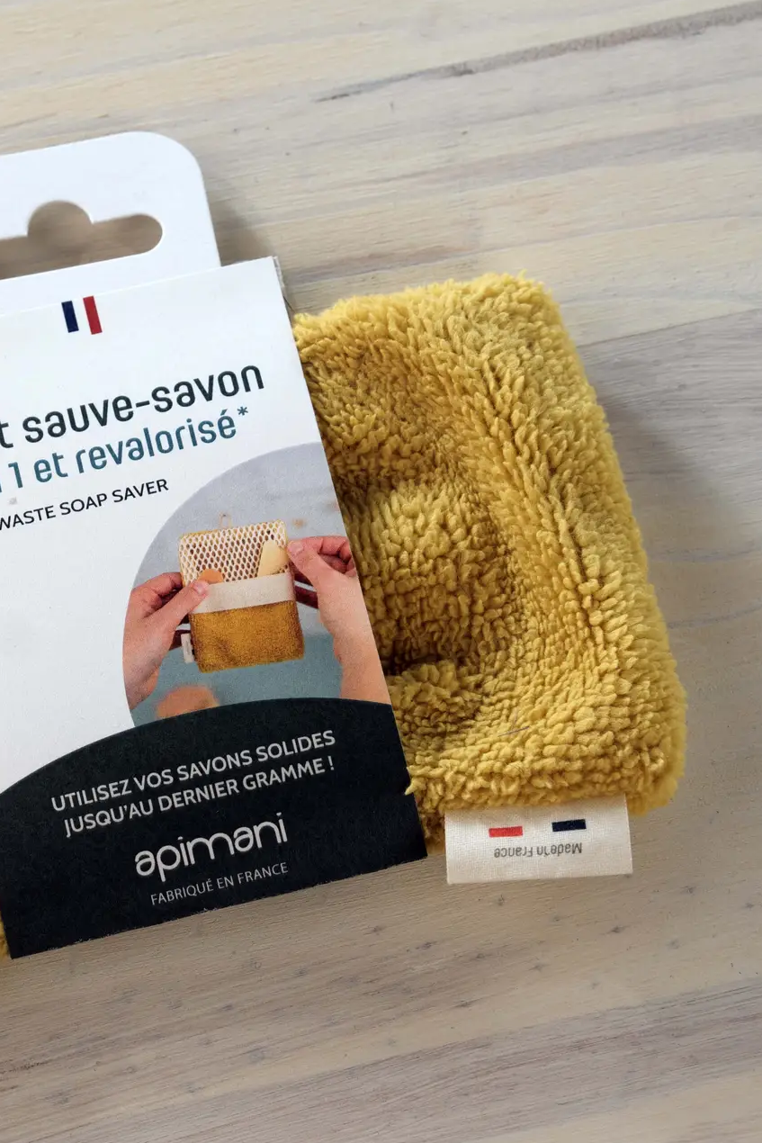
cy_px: 572
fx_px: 4031
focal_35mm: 127
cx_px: 97
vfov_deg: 16.1
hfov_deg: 10.7
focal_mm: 56
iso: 80
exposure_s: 1/8
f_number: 8
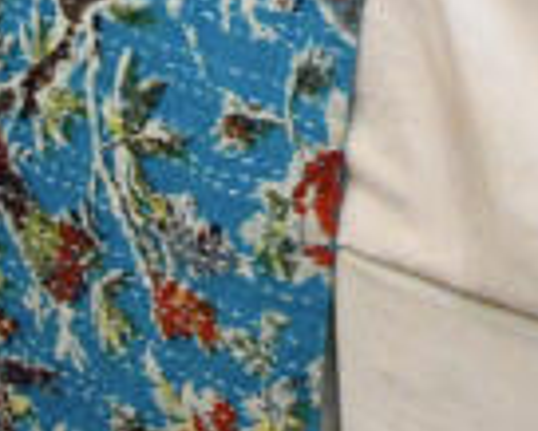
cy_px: -844
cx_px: 894
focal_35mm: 106
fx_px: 1689
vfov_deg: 10.5
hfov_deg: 16.0
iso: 3200
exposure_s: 1/60
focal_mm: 10
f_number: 16
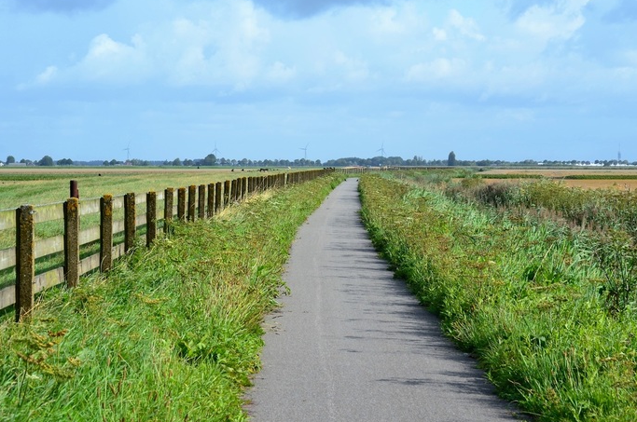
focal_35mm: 97
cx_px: 341
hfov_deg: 21.1
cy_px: 203
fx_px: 1706
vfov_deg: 14.1
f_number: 11
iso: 125
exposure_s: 1/125
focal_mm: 55
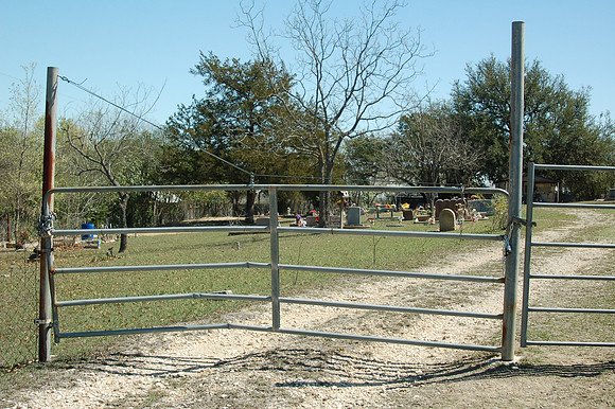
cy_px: 204
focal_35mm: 42
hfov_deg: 46.4
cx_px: 308
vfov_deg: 31.9
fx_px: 717
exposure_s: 1/160
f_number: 10
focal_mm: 28
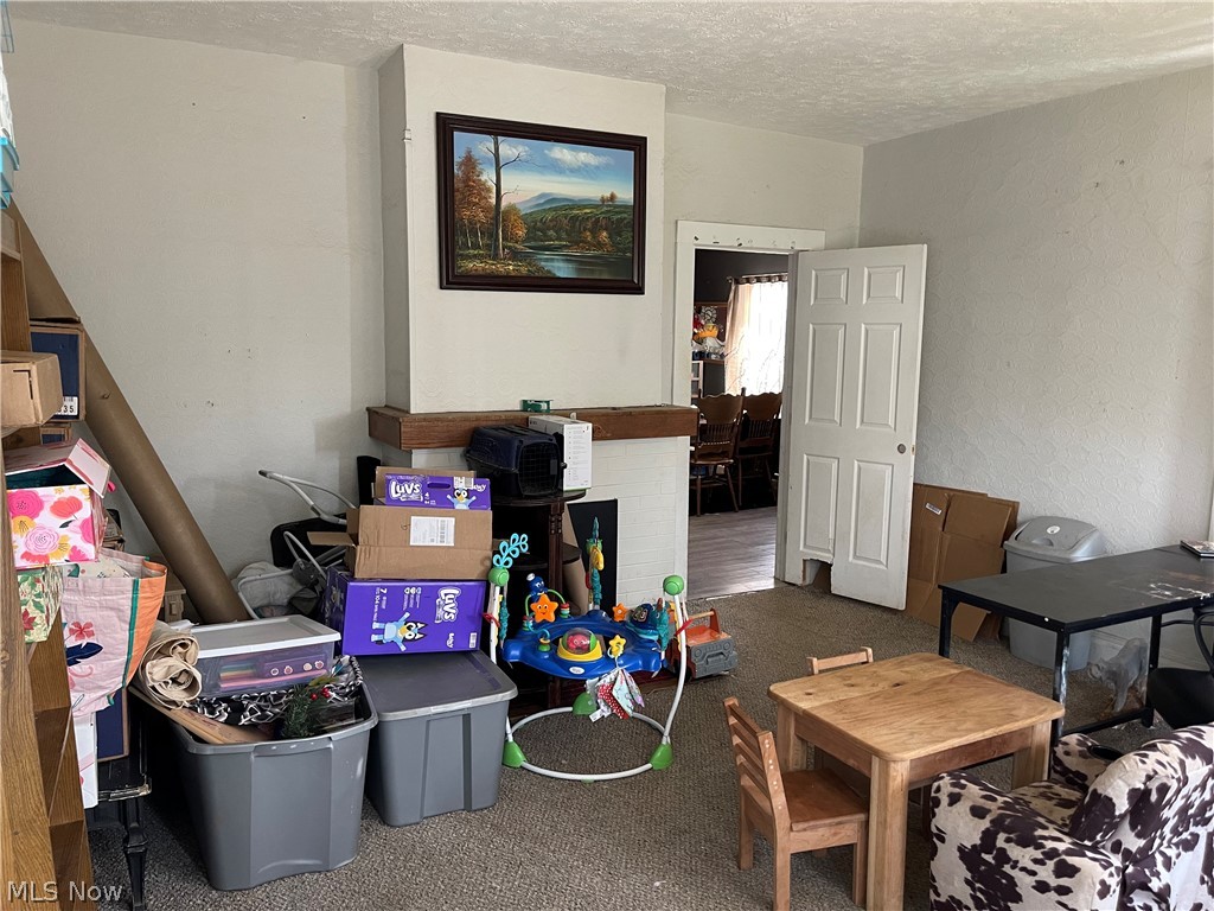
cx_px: 607
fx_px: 877
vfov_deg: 54.9
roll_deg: -0.4
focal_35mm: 25
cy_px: 456
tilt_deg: -8.4
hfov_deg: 69.4
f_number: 1.6
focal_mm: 5.1
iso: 250
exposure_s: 1/60
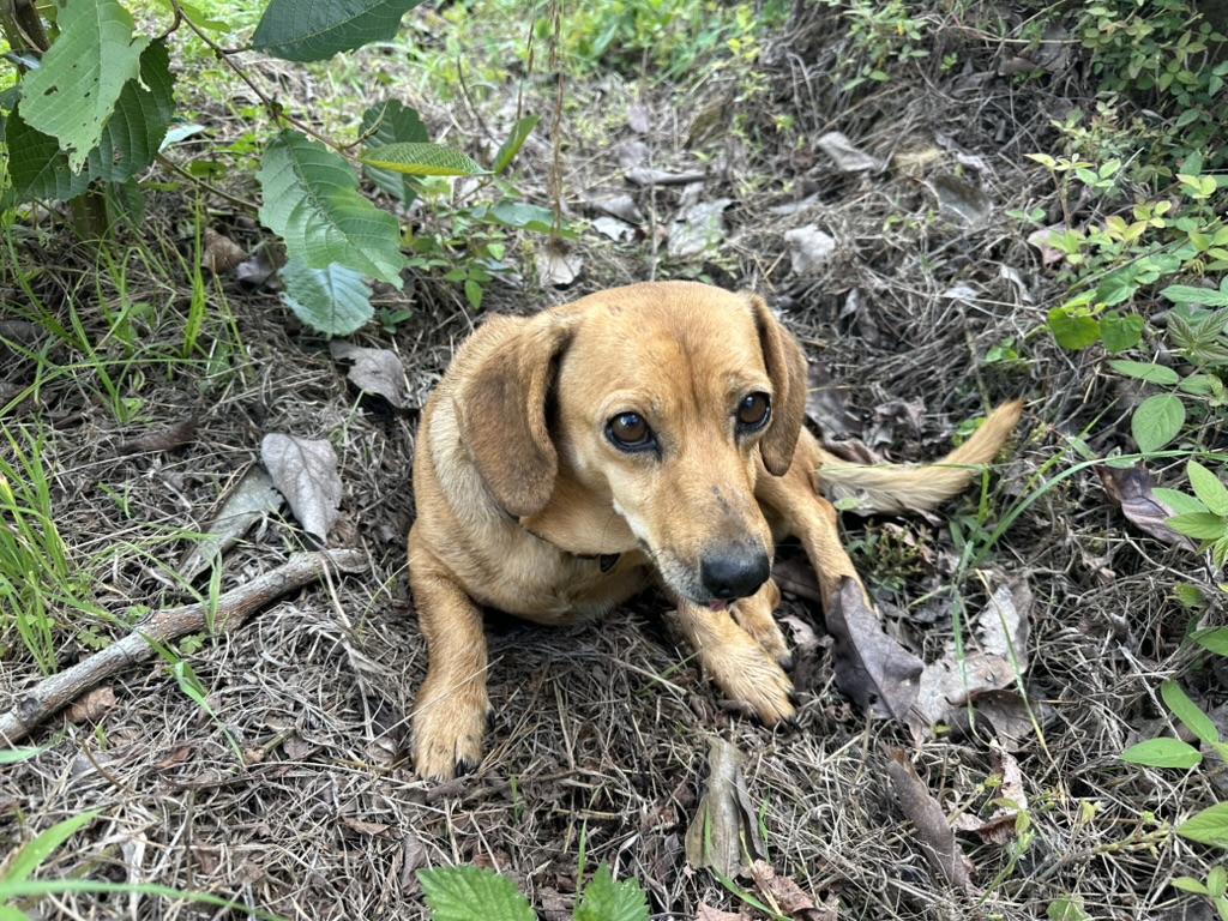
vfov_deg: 56.8
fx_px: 851
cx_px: 614
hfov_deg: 71.6
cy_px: 460
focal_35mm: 24
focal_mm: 6.86
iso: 80
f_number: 1.78
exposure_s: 1/486
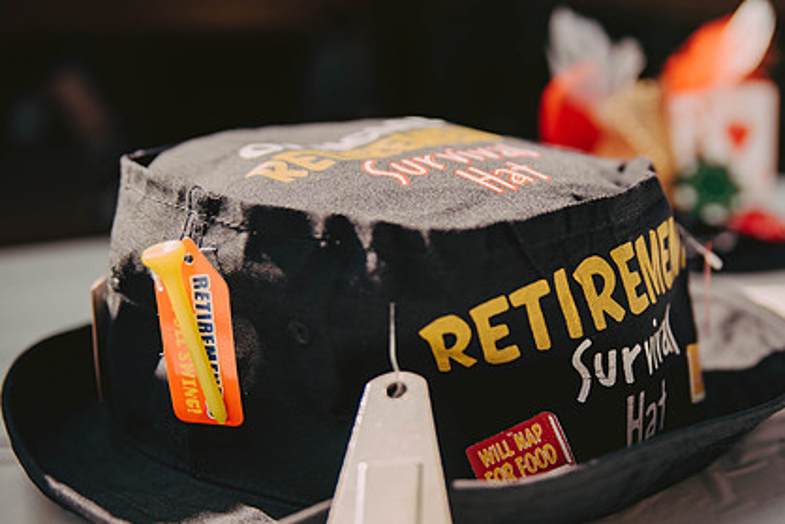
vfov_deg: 22.2
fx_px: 1331
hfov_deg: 32.6
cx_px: 530
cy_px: 345
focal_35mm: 61
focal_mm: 44
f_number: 2.8
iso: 400
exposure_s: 1/3200
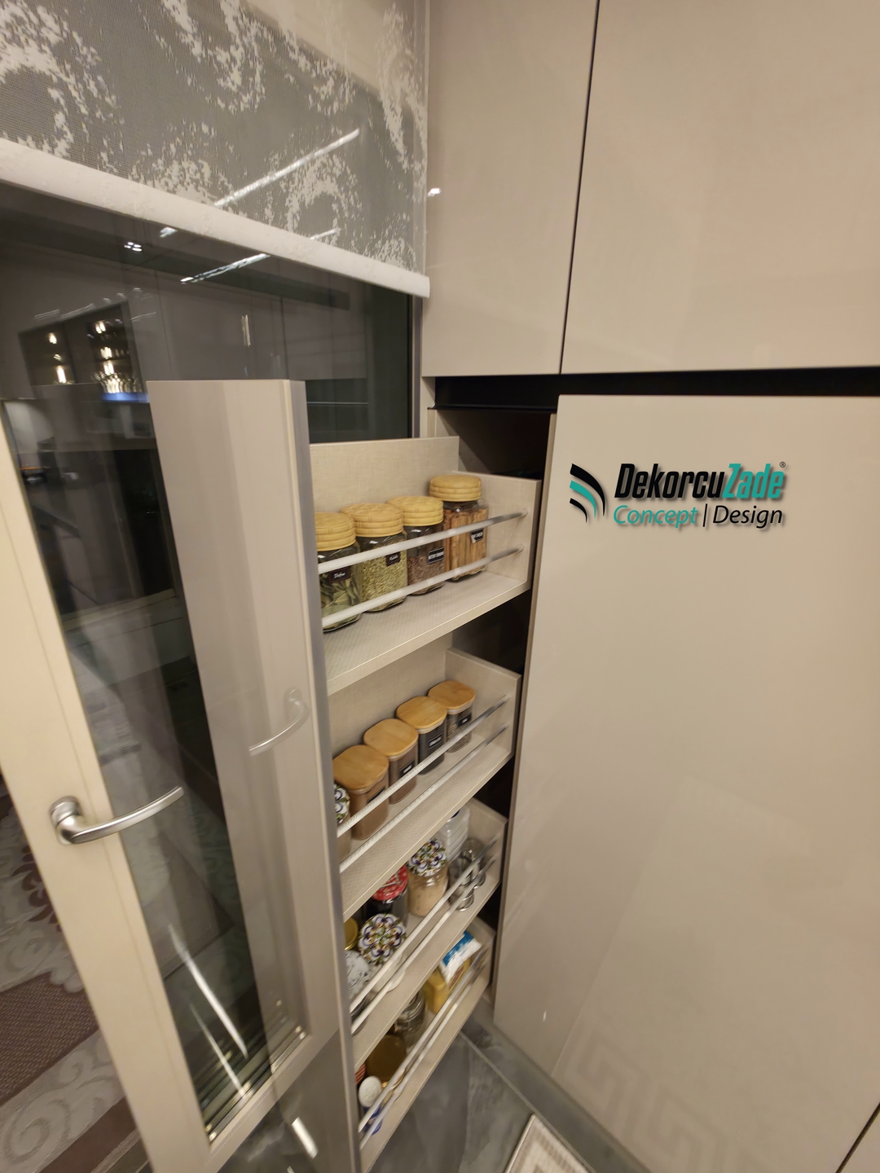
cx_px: 440
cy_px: 586
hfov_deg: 89.9
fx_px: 441
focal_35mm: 13
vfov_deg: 106.2
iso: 125
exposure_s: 1/20
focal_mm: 2.2
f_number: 1.9
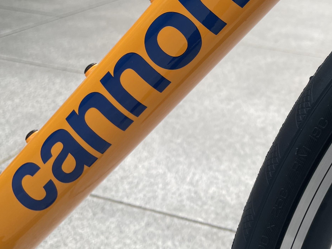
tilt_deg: -10.2
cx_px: 236
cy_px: -15
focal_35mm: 56
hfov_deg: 33.9
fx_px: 537
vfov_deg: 24.6
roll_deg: -4.9
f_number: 1.6
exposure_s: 1/479
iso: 32
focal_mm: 4.2
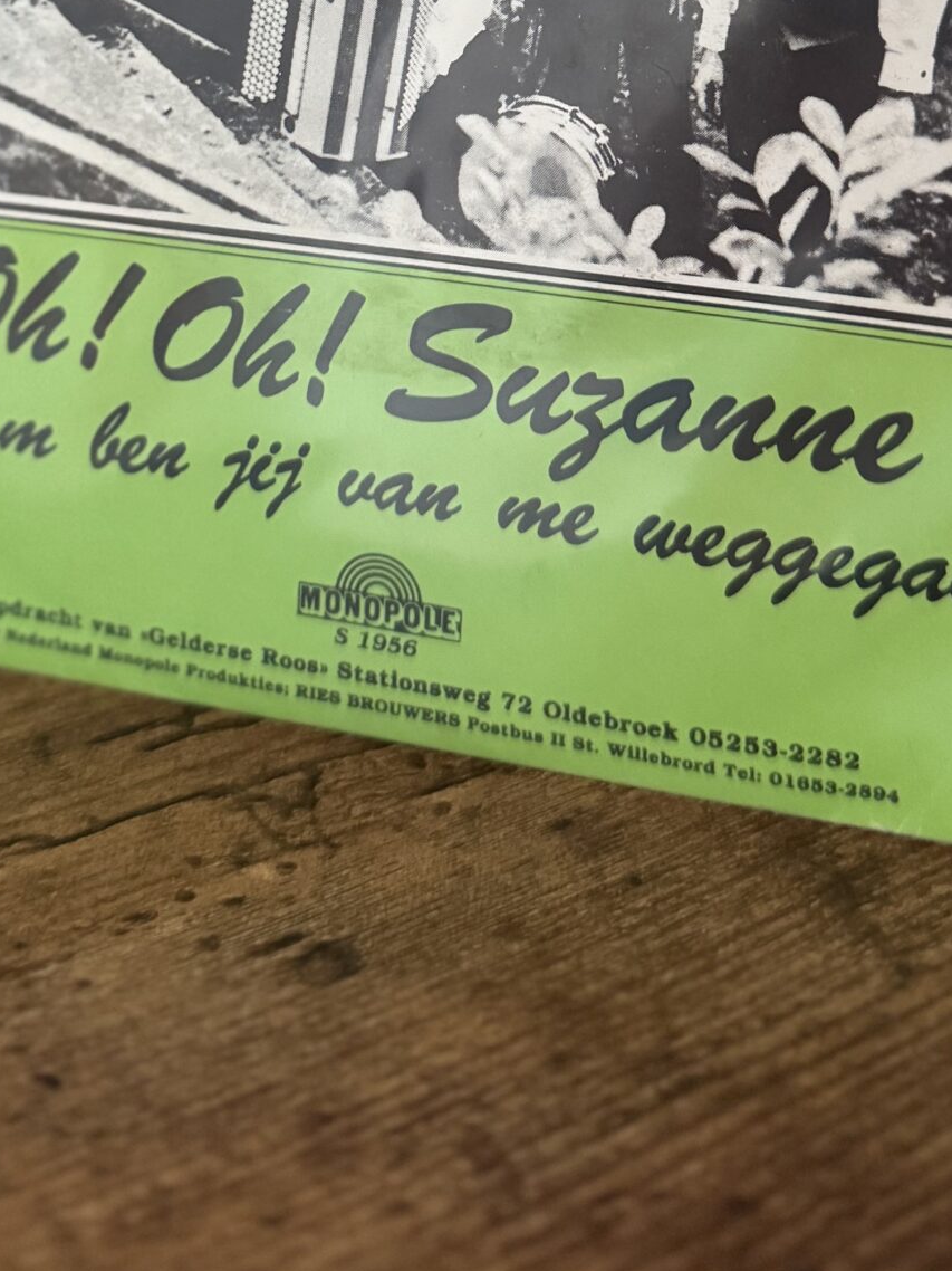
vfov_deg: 31.8
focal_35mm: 54
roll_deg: +0.9
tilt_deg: -14.6
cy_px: -101
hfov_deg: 27.0
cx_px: 436
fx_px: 1981
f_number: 1.78
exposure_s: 1/36
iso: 1000
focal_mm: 6.76
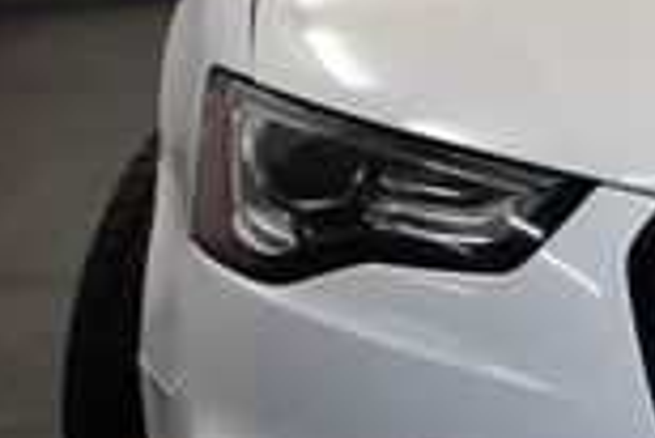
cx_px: 1140
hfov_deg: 9.8
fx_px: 3624
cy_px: 115
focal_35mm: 199
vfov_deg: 6.9
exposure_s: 1/200
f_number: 4.5
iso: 800
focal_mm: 32
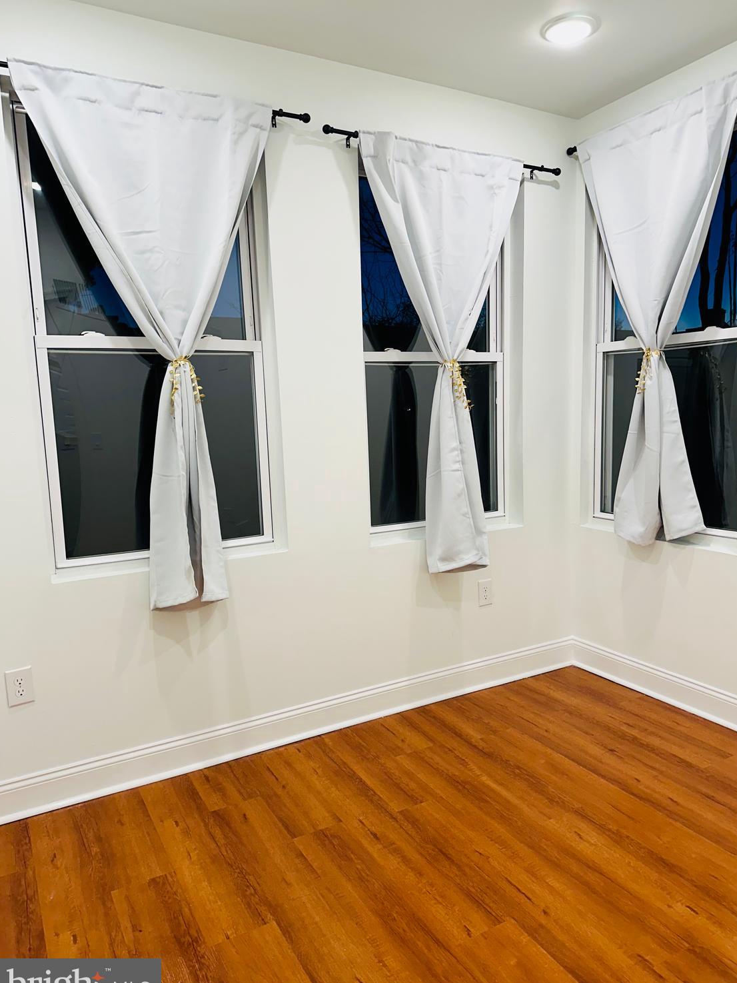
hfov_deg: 54.9
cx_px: 378
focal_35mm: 25
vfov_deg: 69.4
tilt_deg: -6.6
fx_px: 710
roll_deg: +1.7
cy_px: 501
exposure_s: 1/120
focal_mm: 6.86
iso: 160
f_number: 1.78
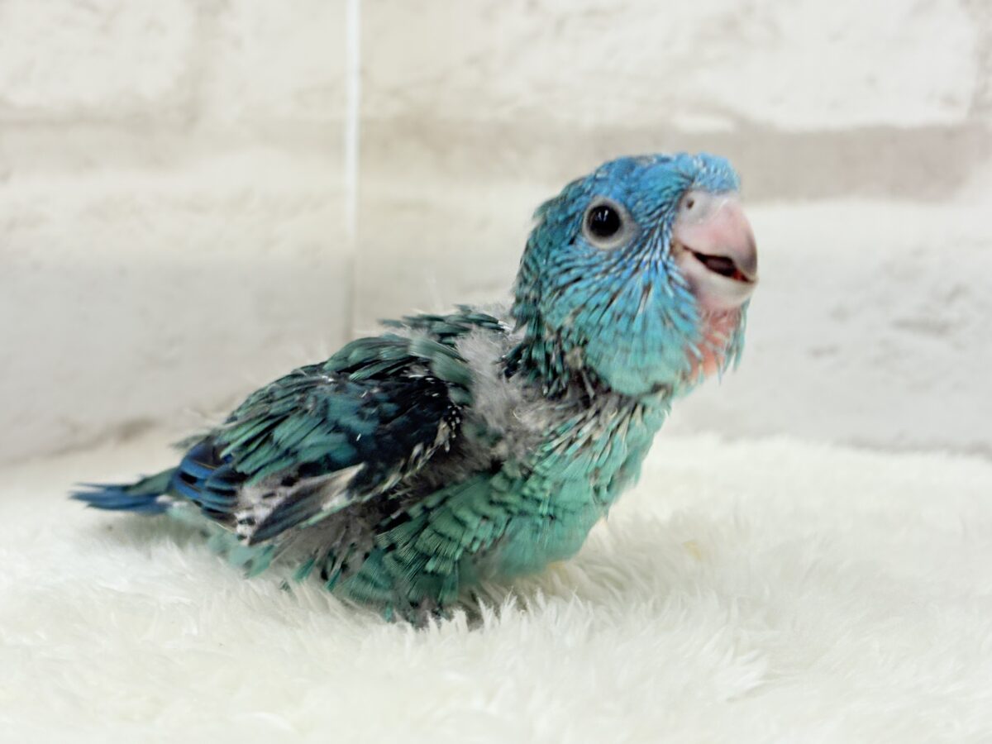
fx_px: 1490
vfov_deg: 28.0
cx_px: 496
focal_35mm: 52
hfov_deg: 36.8
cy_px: 372
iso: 100
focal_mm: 5.96
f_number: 1.6
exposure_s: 1/100
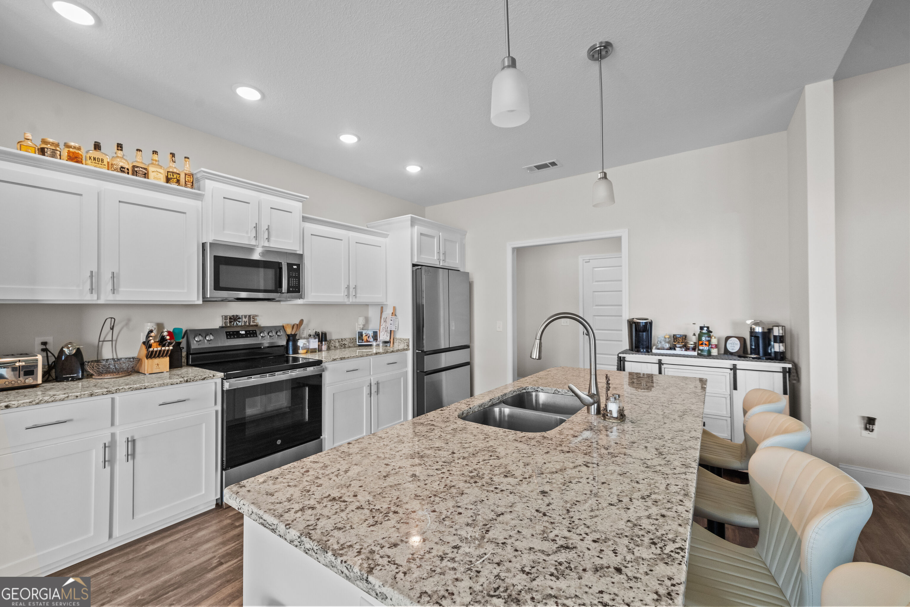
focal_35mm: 15
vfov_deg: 77.3
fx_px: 379
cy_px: 304
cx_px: 455
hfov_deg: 100.4
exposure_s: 1/30
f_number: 8
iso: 6400
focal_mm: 15
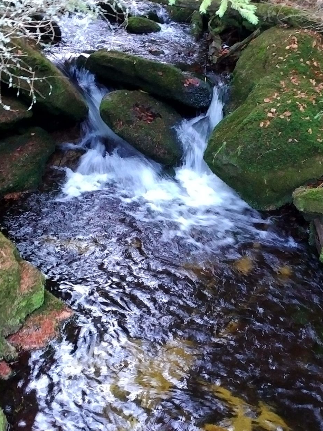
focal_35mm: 50
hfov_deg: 29.0
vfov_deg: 38.1
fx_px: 622
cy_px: 246
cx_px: 202
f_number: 2.2
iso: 380
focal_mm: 4.75
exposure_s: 1/15
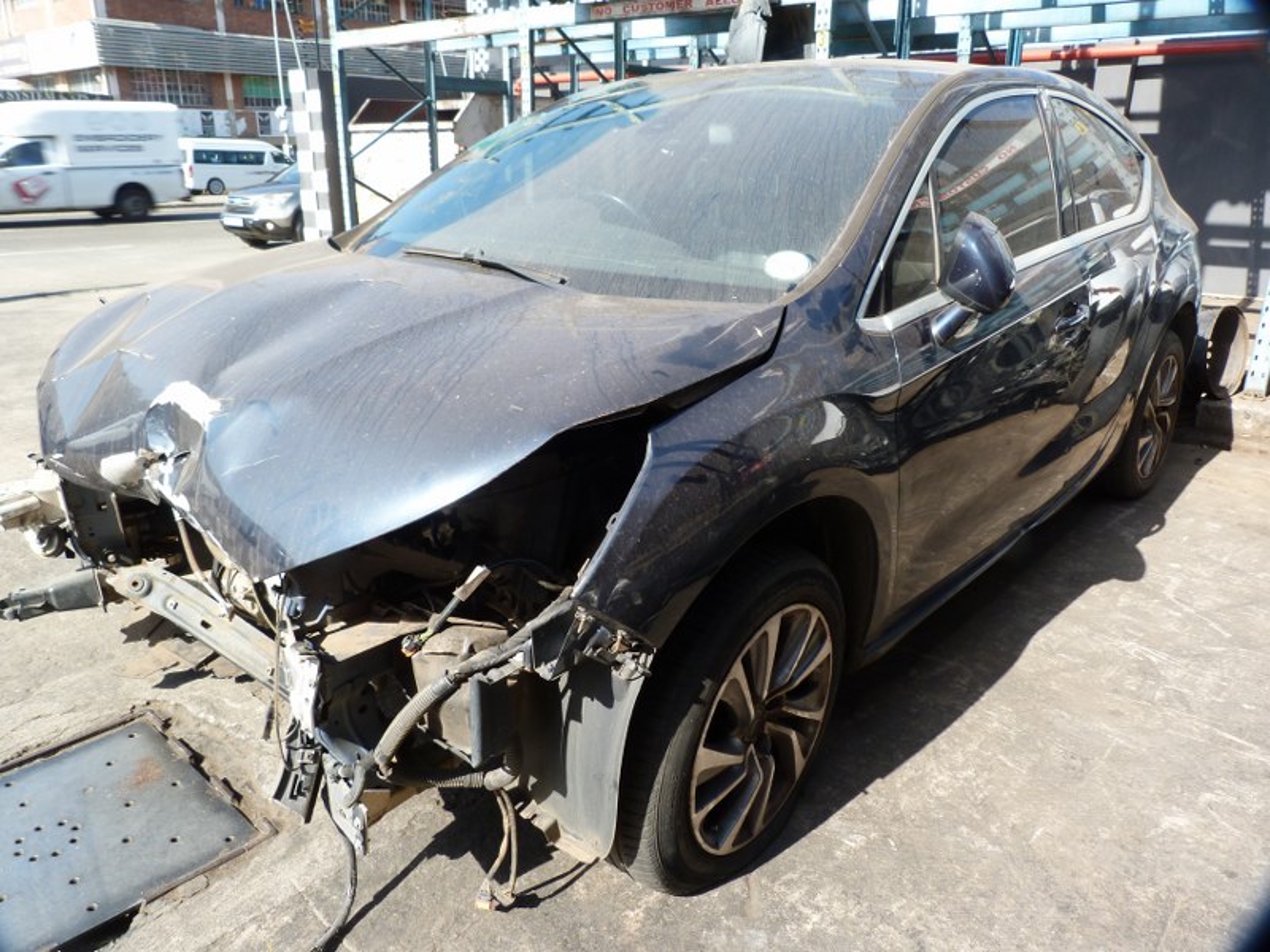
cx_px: 635
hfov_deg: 69.4
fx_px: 917
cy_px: 476
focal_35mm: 25
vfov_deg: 54.9
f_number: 4
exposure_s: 1/160
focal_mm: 4.5
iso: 80
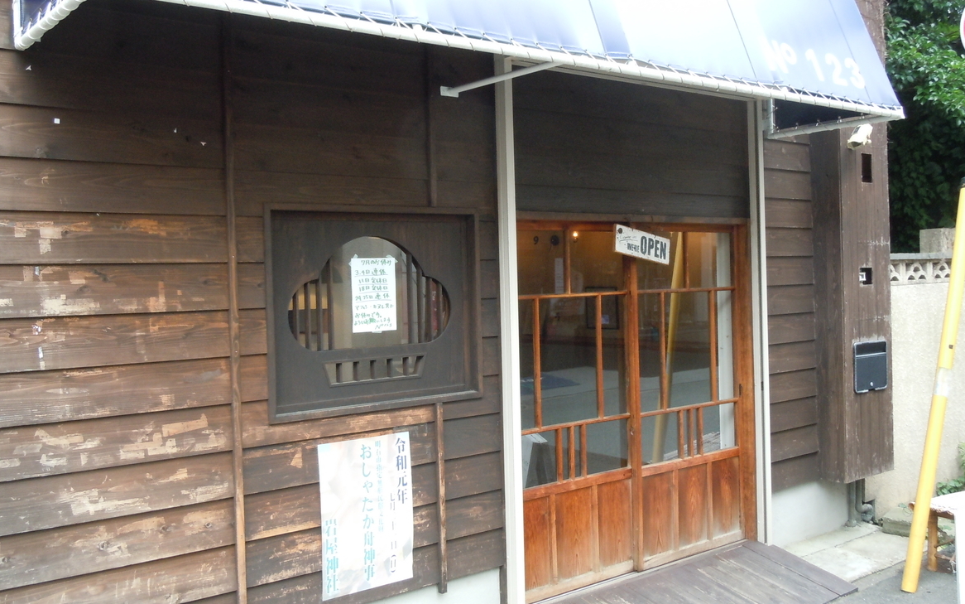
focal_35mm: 36
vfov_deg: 35.3
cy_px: 266
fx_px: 947
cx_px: 473
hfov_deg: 54.0
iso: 400
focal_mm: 5.9
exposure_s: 1/125
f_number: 4
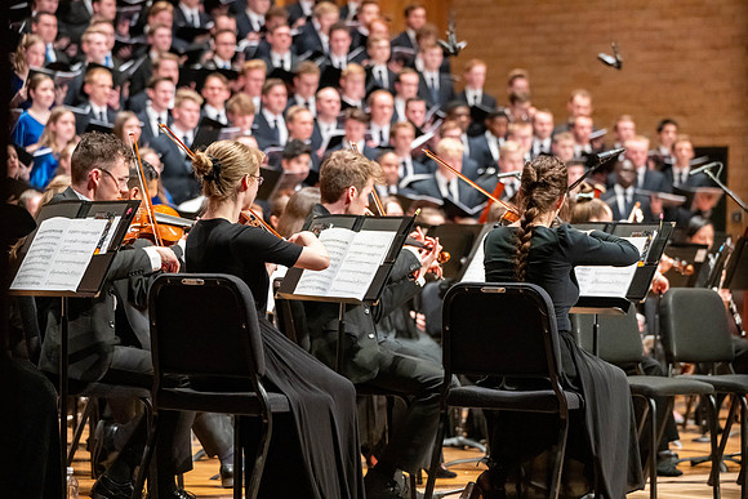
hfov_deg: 19.5
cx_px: 374
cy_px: 250
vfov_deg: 13.0
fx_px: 2182
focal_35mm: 105
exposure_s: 1/320
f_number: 3.5
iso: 6400
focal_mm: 105
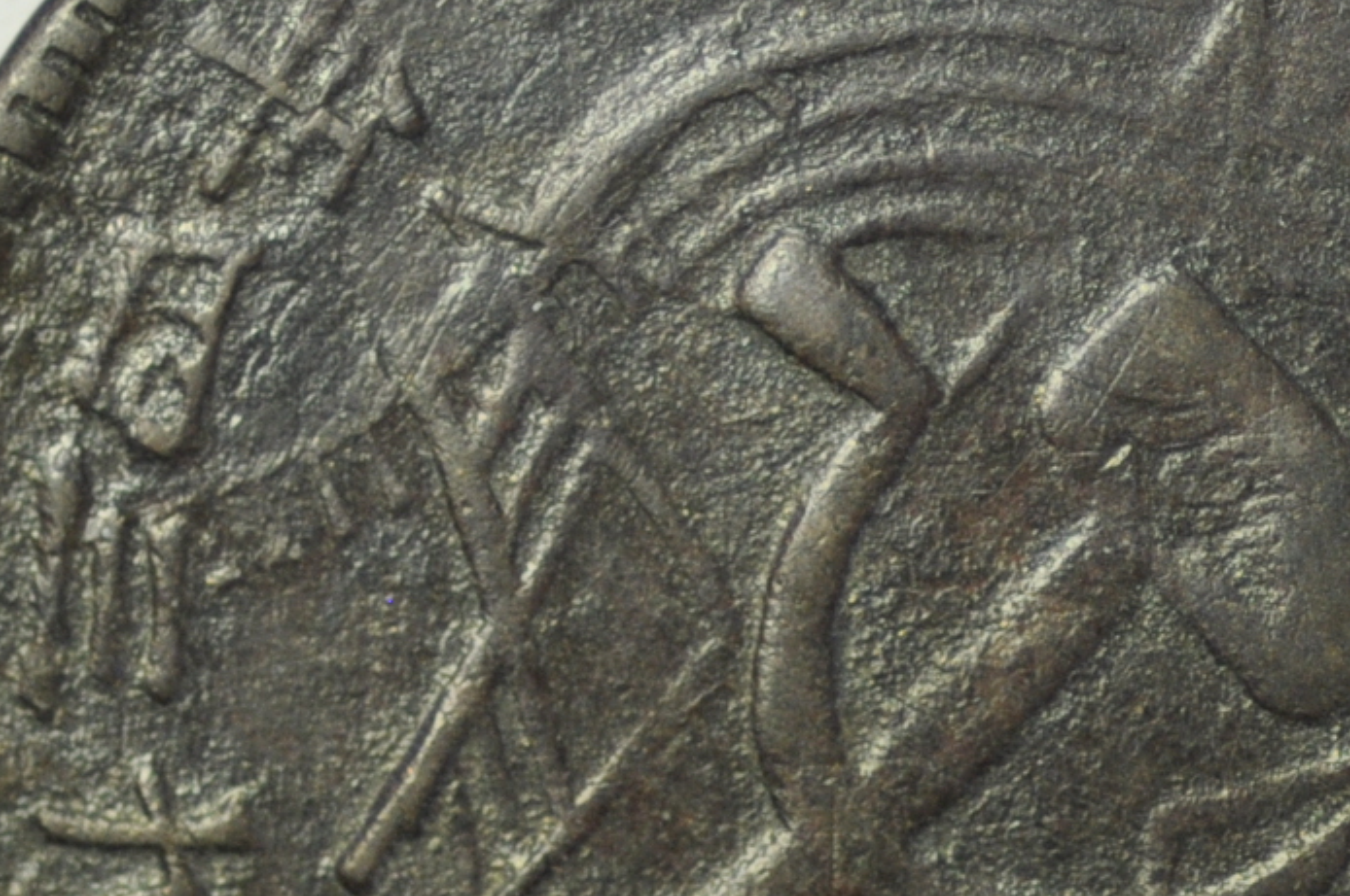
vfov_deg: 4.9
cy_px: 702
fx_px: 10413
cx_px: 1132
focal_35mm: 278
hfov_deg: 7.4
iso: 720
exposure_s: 1/250
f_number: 4
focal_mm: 60
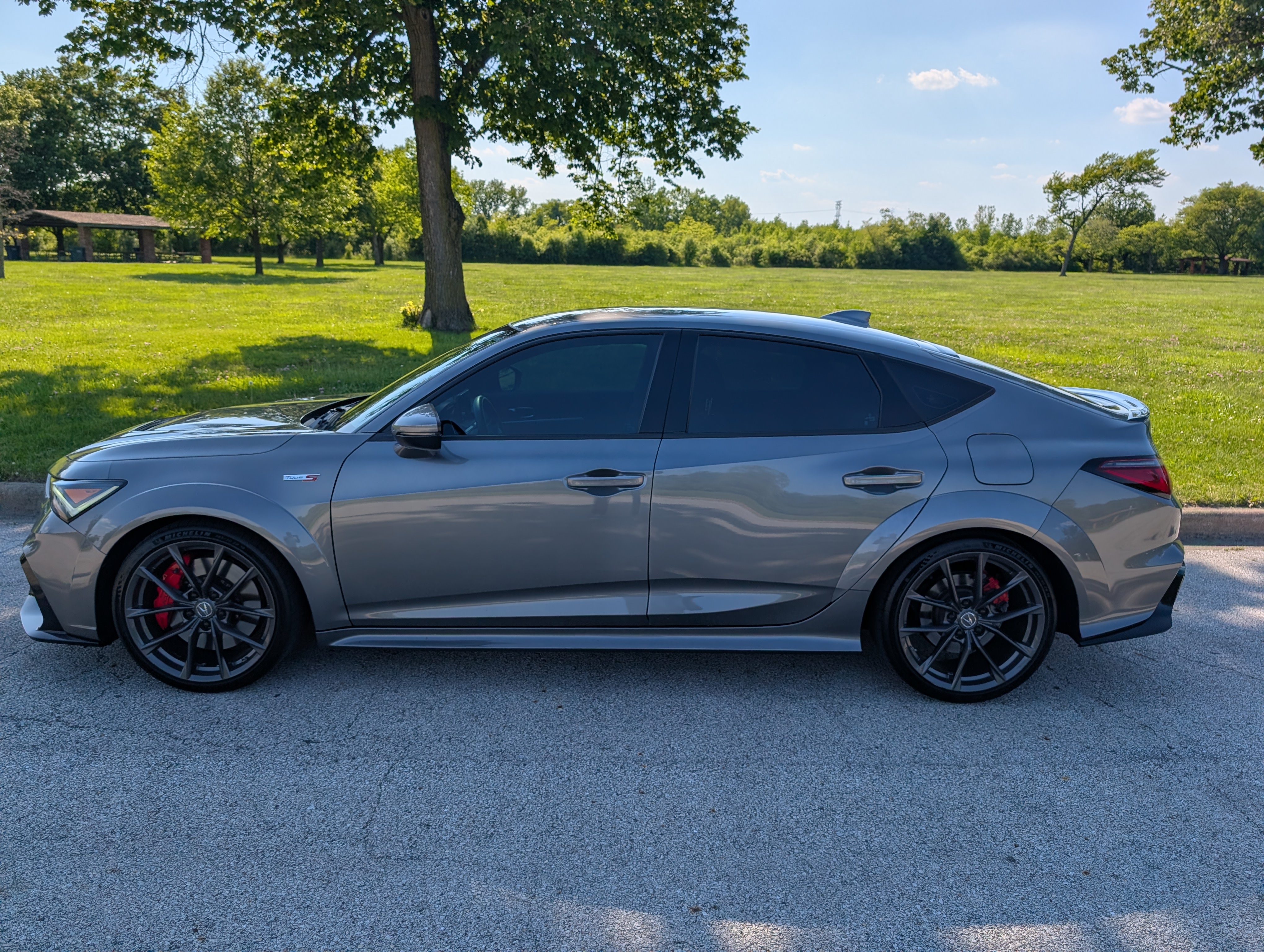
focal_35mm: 24
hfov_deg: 71.5
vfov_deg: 56.9
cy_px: 476
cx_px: 632
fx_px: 878
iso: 21
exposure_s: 1/1587
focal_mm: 6.9
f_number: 1.68
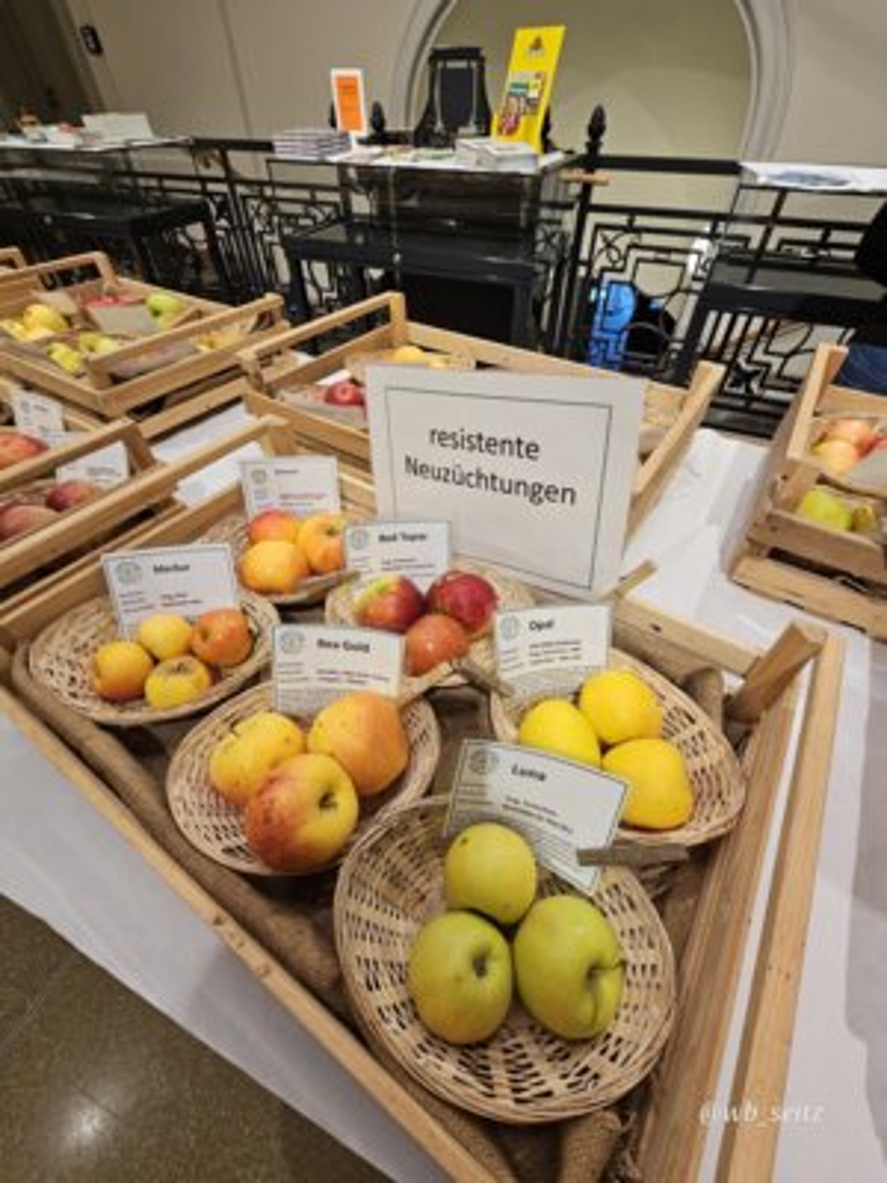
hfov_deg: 89.9
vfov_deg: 106.2
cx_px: 444
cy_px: 592
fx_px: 444
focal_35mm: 13
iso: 125
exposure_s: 1/71
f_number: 2.2
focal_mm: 2.2
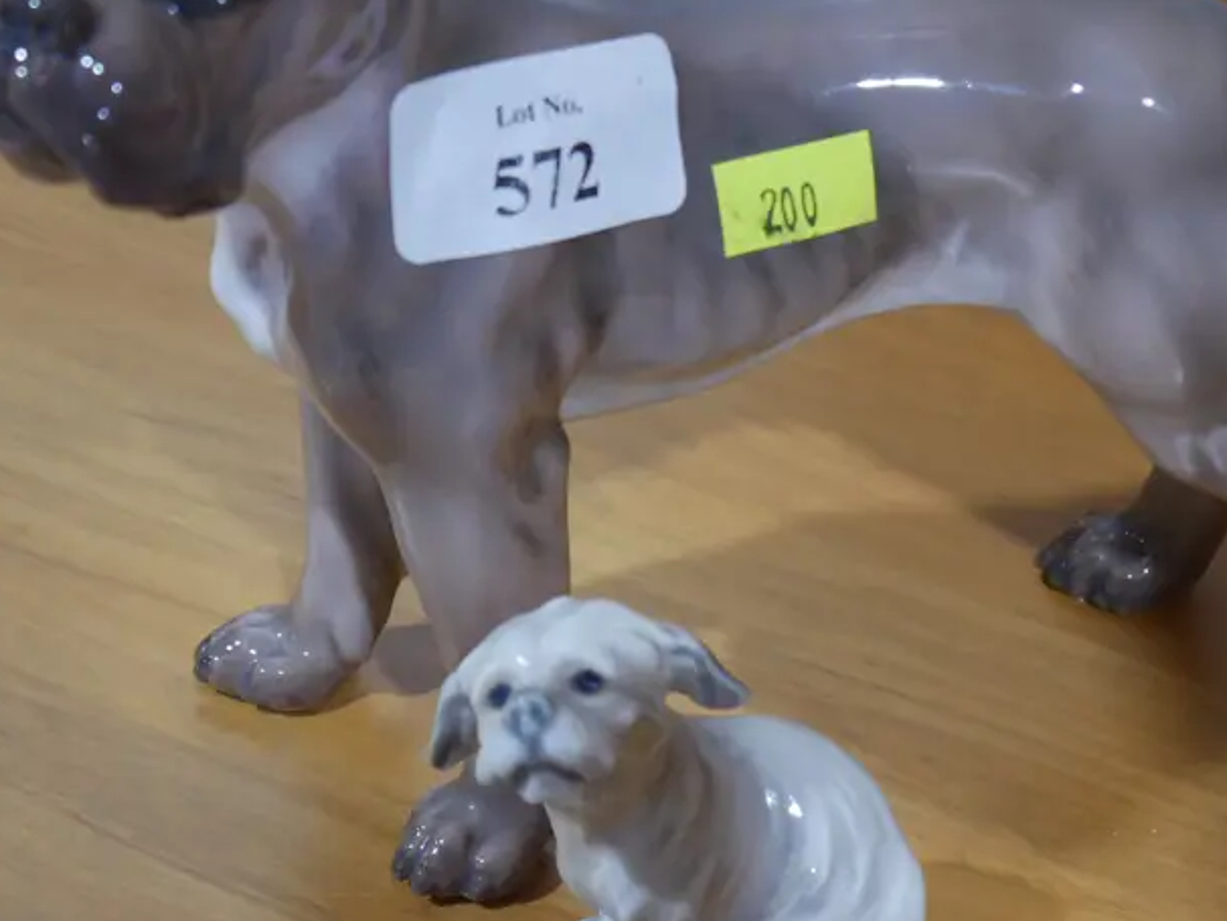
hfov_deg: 20.0
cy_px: 421
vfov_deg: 15.1
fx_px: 3475
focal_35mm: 98
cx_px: 654
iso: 1000
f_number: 5.4
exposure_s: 1/60
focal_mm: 29
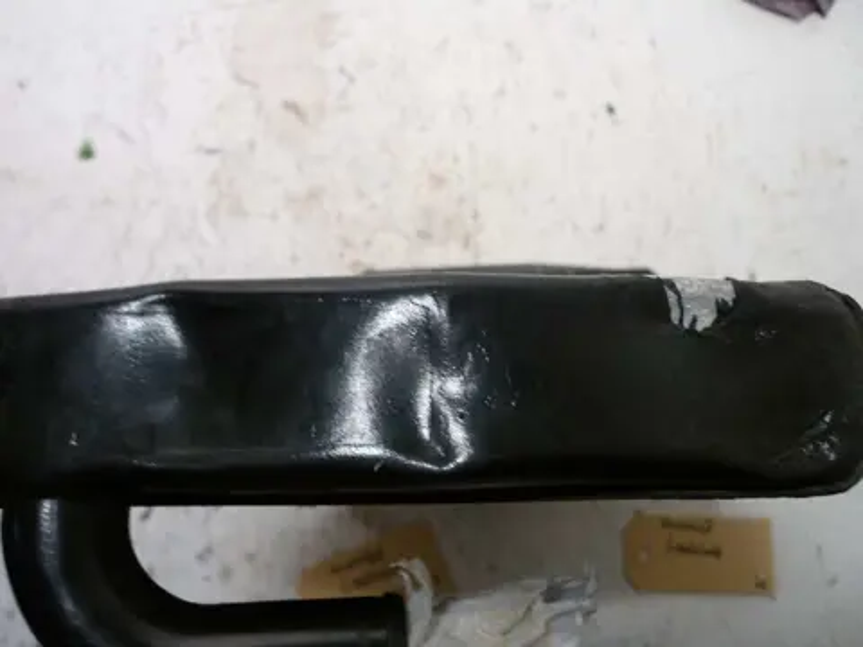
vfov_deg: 42.9
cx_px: 432
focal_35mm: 33
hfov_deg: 55.4
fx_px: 823
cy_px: 324
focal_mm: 5.5
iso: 125
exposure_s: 1/30
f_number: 2.8
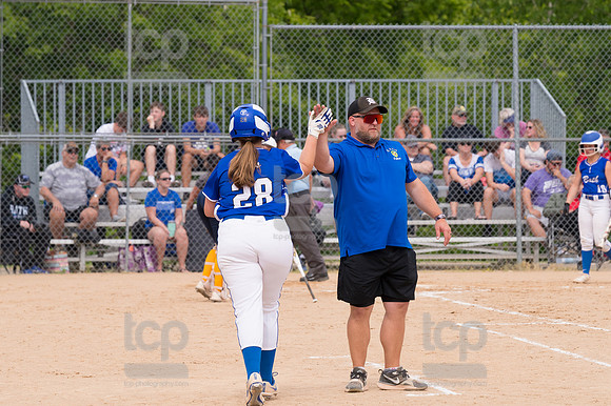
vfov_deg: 5.1
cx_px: 306
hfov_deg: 7.6
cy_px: 203
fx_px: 4580
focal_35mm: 270
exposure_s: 1/1600
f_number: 5.6
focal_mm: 180
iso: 320
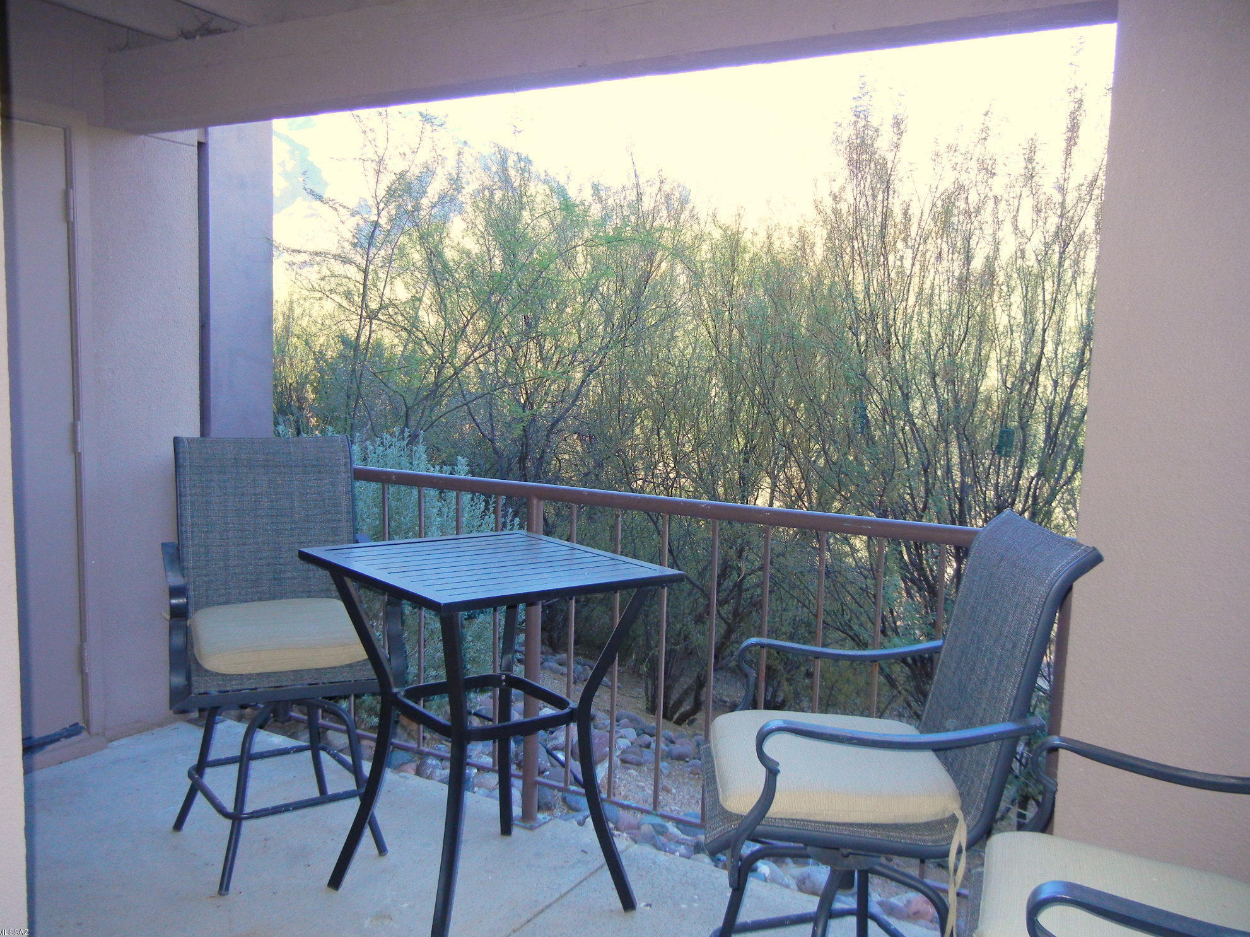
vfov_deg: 45.4
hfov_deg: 58.4
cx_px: 616
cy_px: 480
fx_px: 1119
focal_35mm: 31
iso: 230
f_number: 3.5
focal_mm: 5.4
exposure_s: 1/183
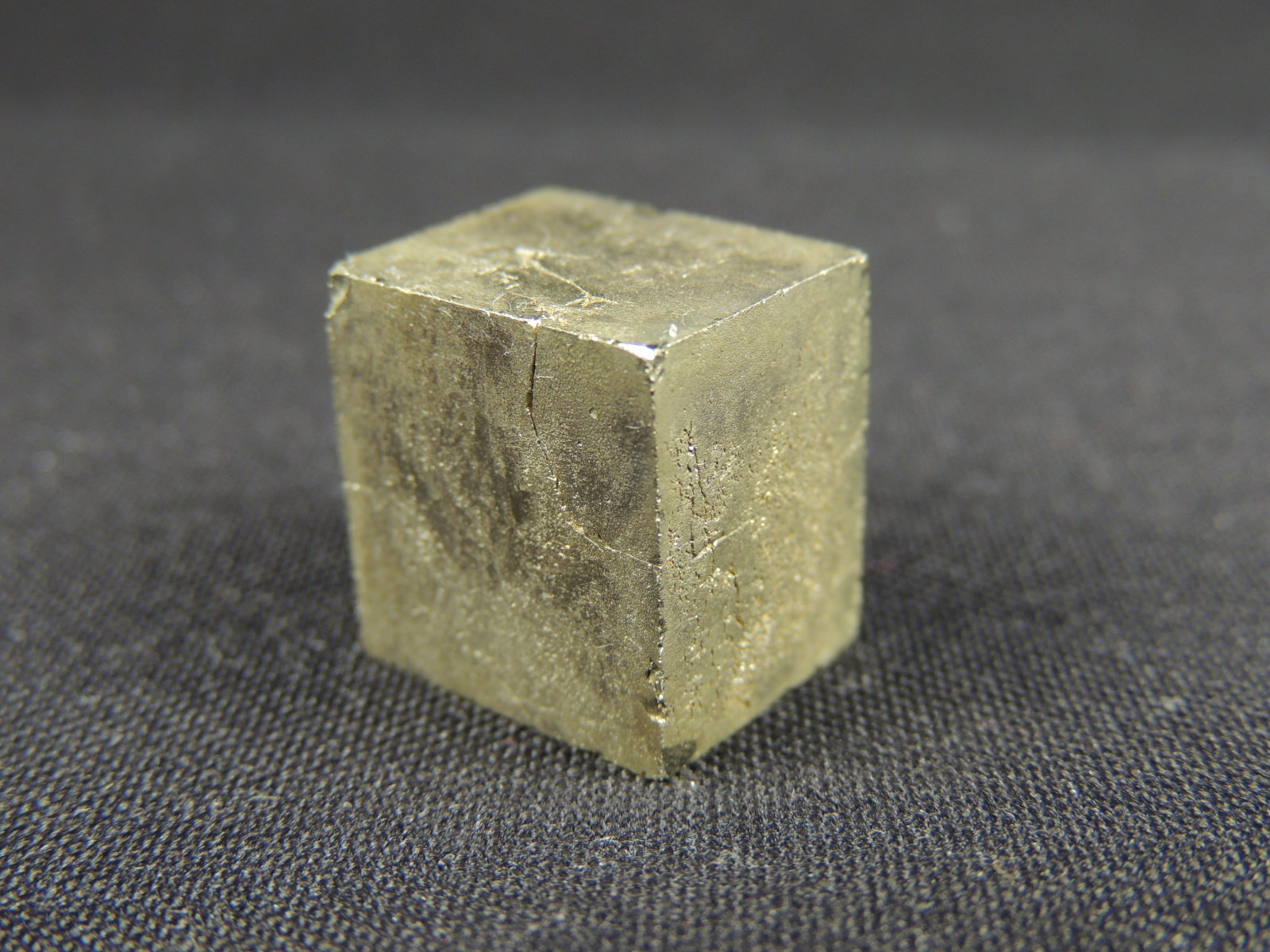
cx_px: 635
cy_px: 476
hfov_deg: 40.4
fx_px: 1724
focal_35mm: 47
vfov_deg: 30.9
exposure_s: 1/50
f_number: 3.5
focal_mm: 8.3
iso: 140
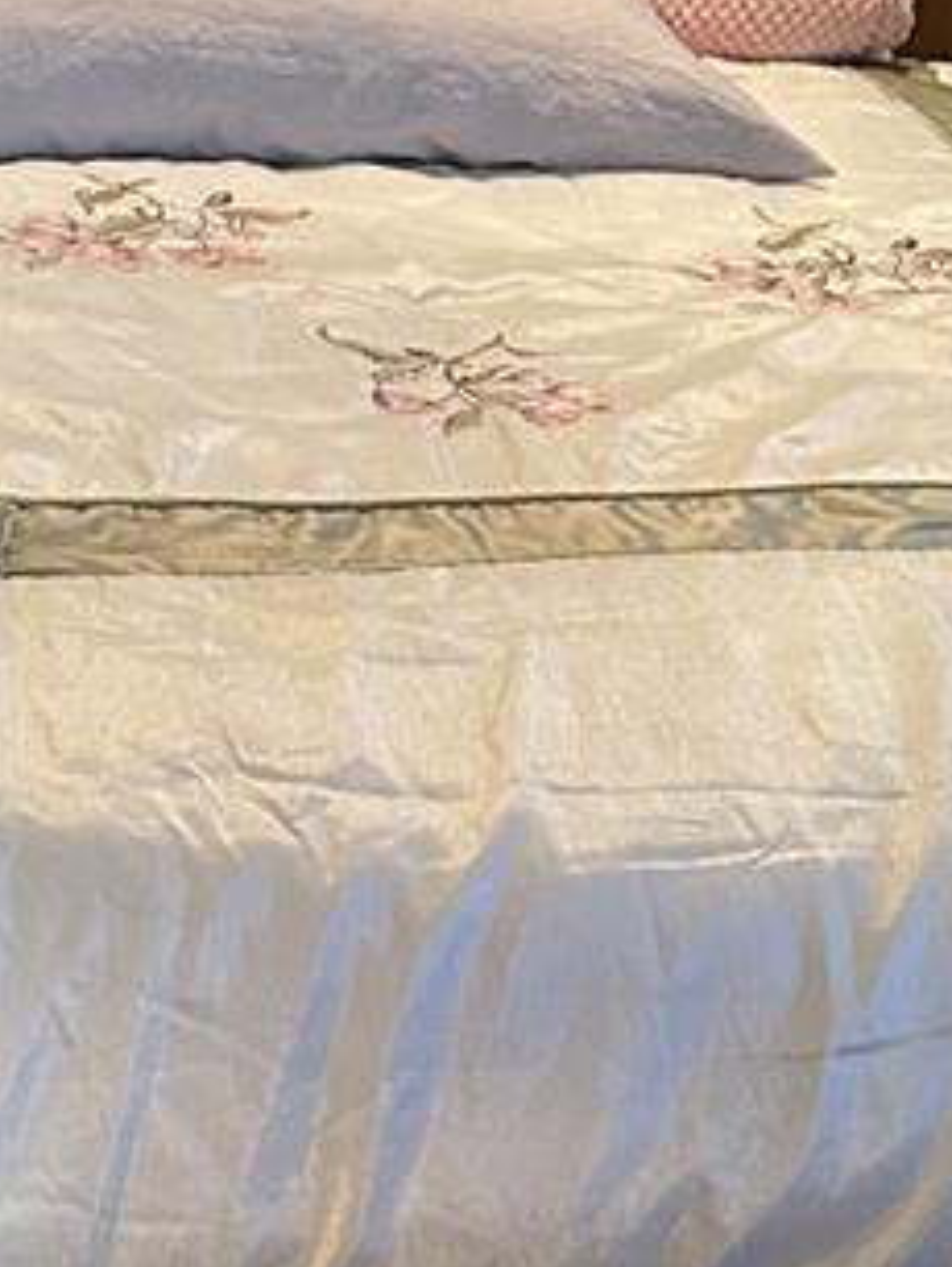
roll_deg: -2.1
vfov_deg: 20.8
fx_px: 3442
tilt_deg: -20.1
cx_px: -261
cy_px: 547
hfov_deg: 15.1
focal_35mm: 94
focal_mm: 6.86
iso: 640
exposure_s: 1/60
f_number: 1.78
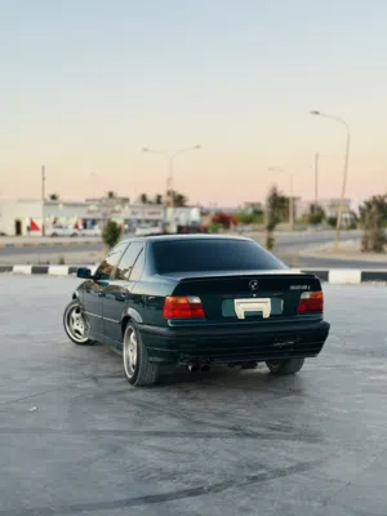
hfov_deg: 30.3
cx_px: 194
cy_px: 258
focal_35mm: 48
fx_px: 716
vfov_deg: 39.7
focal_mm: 6.86
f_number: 1.78
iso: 125
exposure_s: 1/166
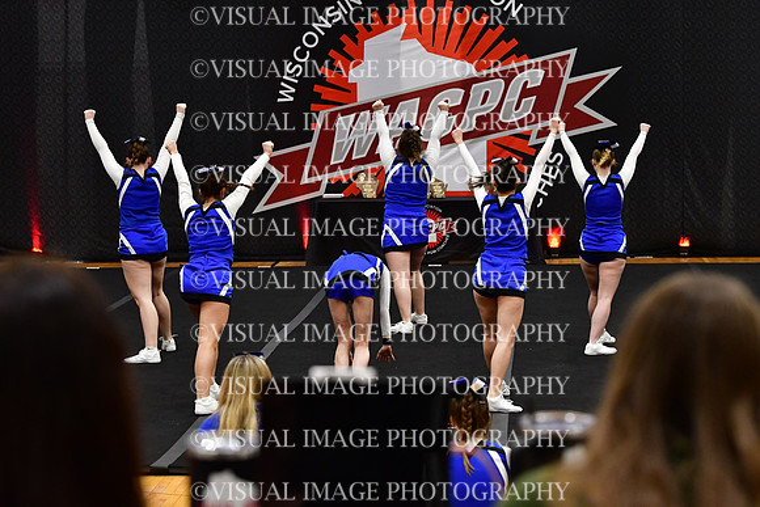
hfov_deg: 19.5
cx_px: 380
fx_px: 2217
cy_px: 254
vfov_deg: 13.0
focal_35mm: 105
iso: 4000
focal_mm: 70
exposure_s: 1/500
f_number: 4
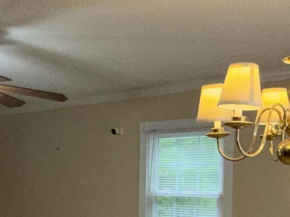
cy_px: 212
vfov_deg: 21.5
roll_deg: -0.3
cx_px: 88
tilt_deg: -3.2
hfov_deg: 29.1
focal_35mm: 66
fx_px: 553
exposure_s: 1/120
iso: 80
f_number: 2.2
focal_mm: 2.22
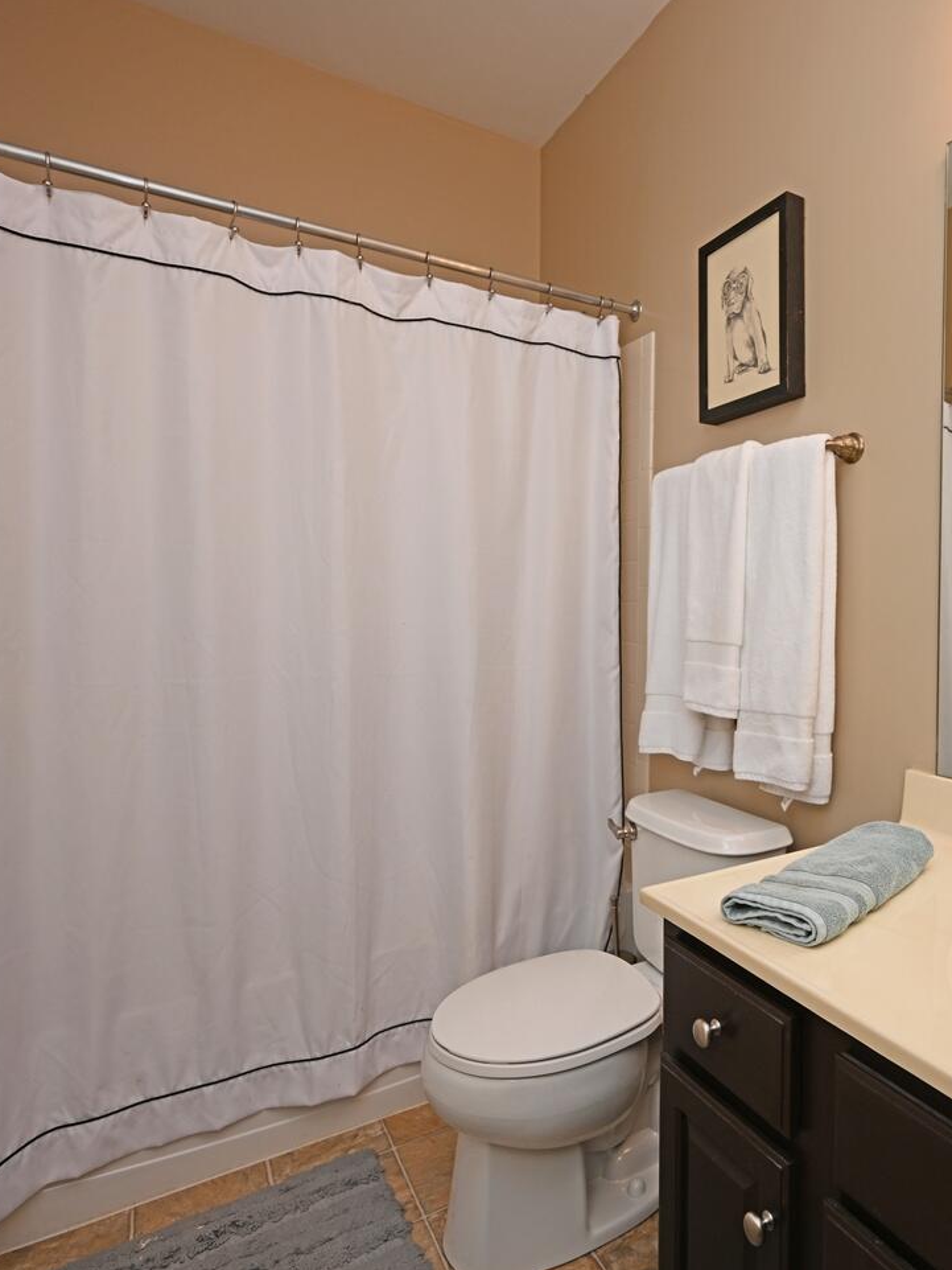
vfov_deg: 79.0
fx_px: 770
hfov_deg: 60.4
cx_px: 698
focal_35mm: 21
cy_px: 613
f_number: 4
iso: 110
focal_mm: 14
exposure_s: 1/60
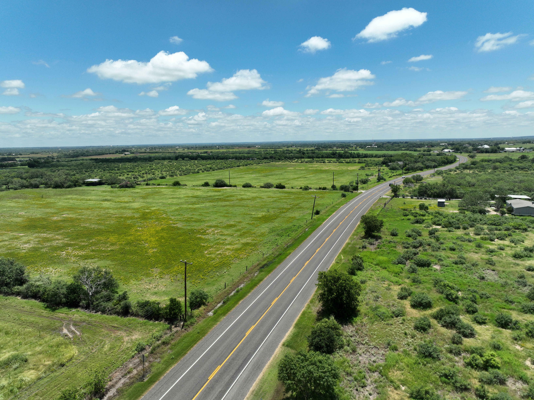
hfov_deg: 71.6
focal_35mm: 24
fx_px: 370
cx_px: 267
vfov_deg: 56.8
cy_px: 200
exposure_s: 1/120
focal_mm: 12.29
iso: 100
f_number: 2.8
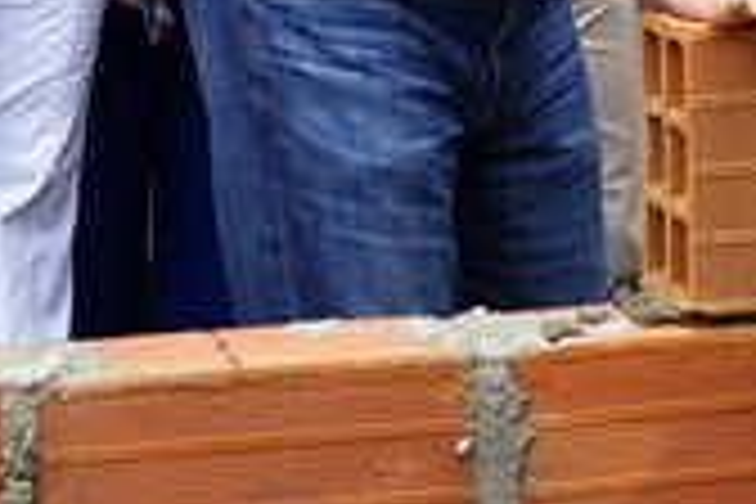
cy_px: -340
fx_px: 2793
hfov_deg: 15.4
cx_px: 212
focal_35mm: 133
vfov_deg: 9.9
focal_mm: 28
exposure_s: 1/1000
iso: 320
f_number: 5.6
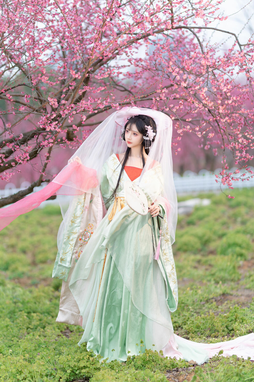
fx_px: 900
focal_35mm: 85
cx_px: 127
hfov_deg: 16.1
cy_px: 191
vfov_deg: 23.9
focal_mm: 85
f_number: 1.4
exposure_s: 1/500
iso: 160
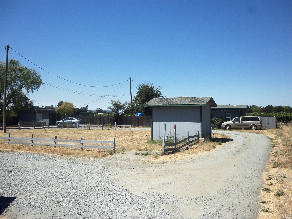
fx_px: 287
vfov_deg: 41.8
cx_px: 146
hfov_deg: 54.0
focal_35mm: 34
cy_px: 110
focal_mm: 5.7
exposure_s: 1/320
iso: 80
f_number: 8.8
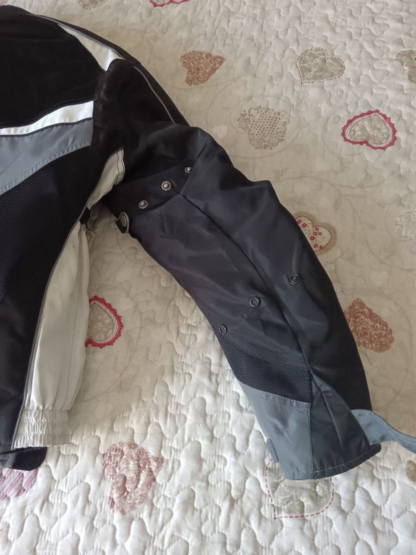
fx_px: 433
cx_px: 208
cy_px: 278
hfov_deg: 51.4
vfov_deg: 65.3
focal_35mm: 27
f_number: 1.9
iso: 1554
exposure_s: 1/100
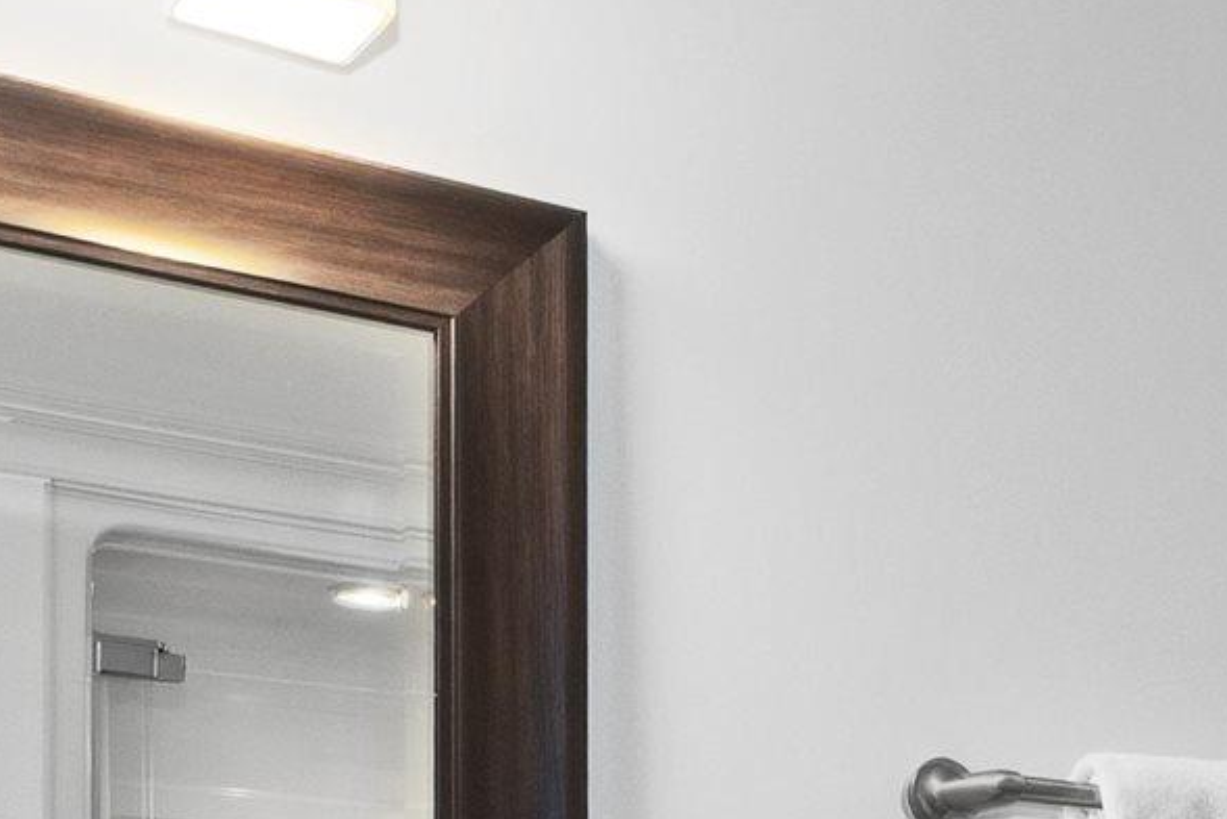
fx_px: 2489
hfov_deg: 25.8
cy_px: 1142
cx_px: 1321
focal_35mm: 73
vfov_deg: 17.2
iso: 400
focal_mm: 14
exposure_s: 1/5
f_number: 11
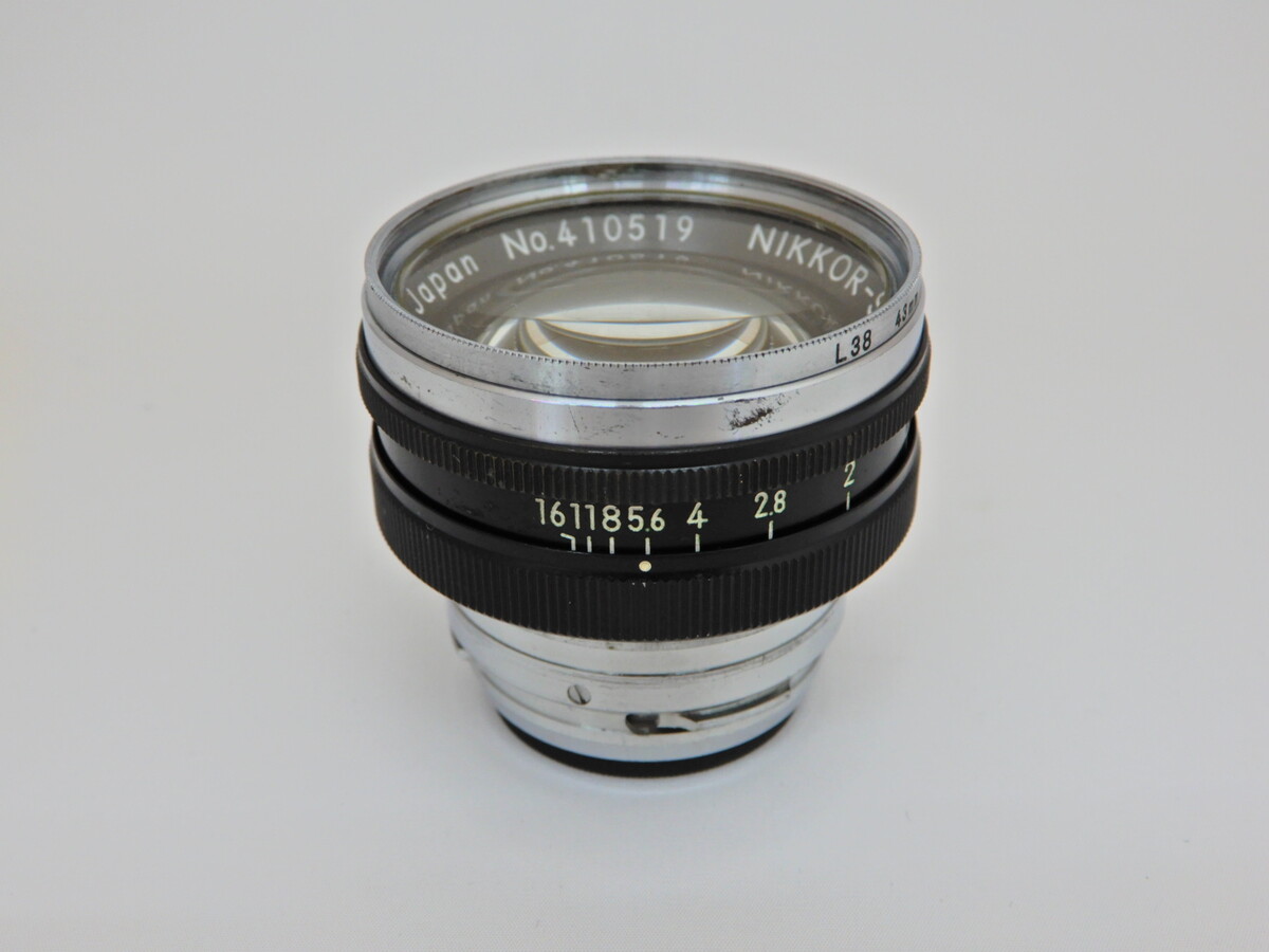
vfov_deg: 34.3
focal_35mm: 42
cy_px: 476
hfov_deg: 44.8
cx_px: 634
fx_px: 1540
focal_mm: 7.5
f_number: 4
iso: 110
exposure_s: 1/30
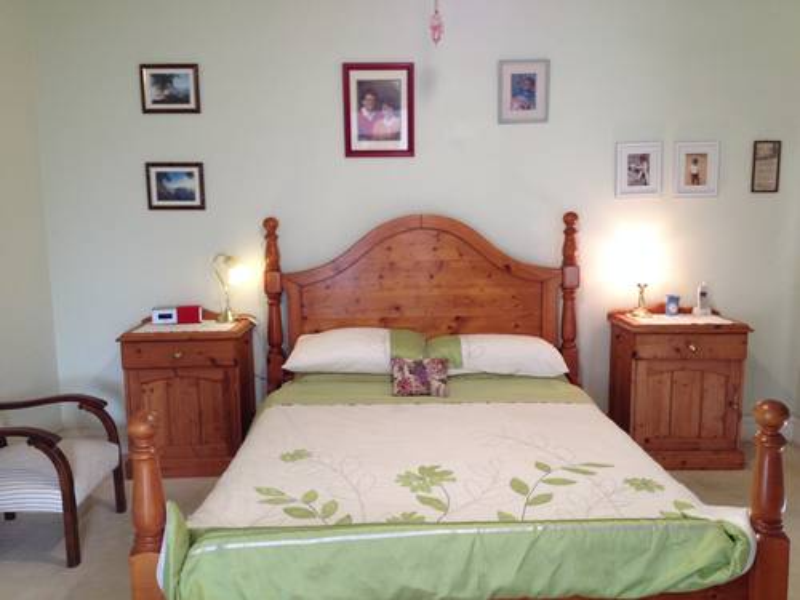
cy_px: 300
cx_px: 400
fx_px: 809
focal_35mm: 35
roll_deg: +0.7
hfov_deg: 52.6
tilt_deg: -9.0
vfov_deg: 40.7
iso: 100
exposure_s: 1/20
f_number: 2.4
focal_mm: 4.28
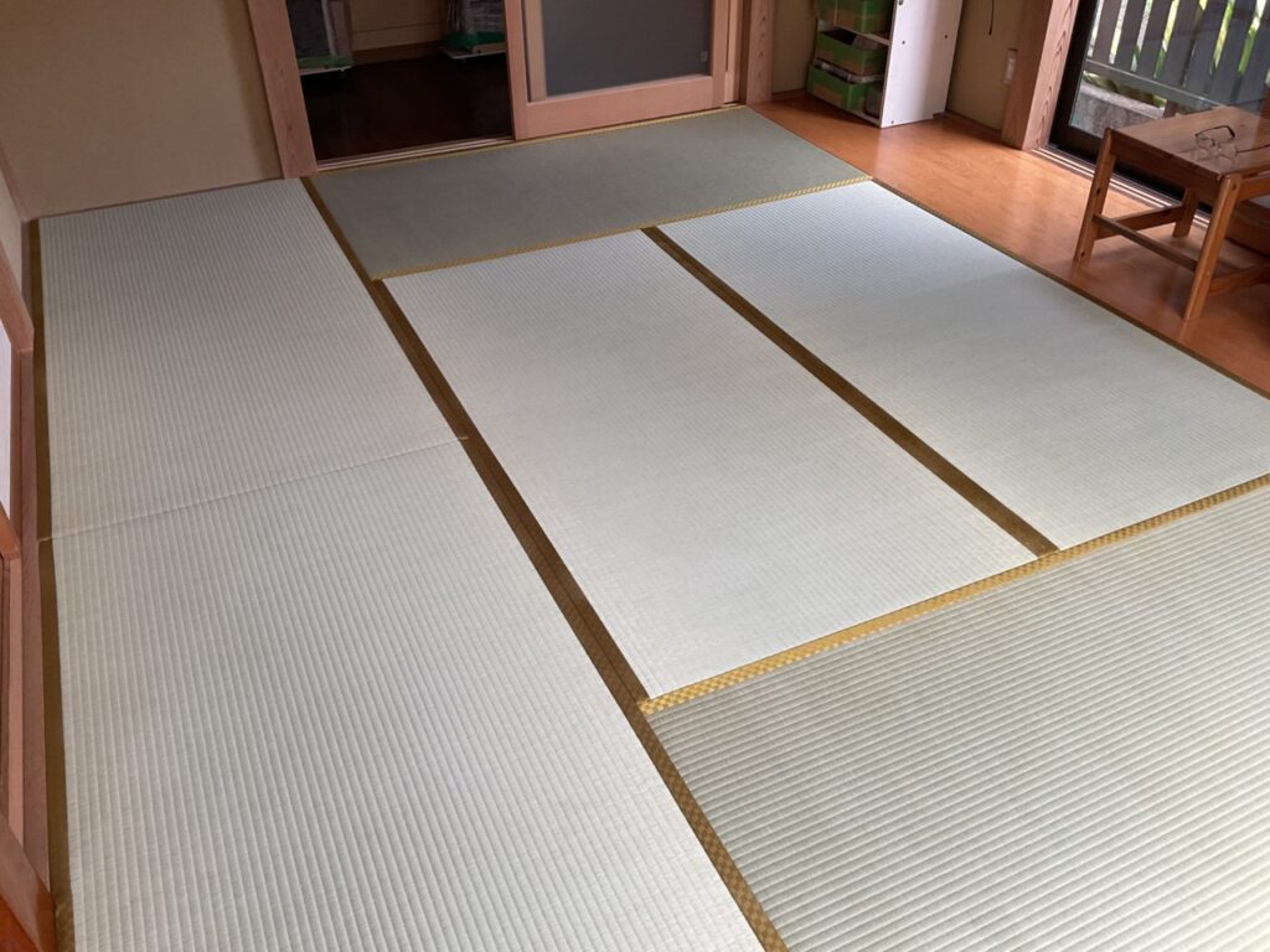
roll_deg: +0.8
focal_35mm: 29
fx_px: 1064
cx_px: 635
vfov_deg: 48.2
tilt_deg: -35.8
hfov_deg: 61.7
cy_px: 476
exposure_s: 1/100
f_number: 1.8
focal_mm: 3
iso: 64
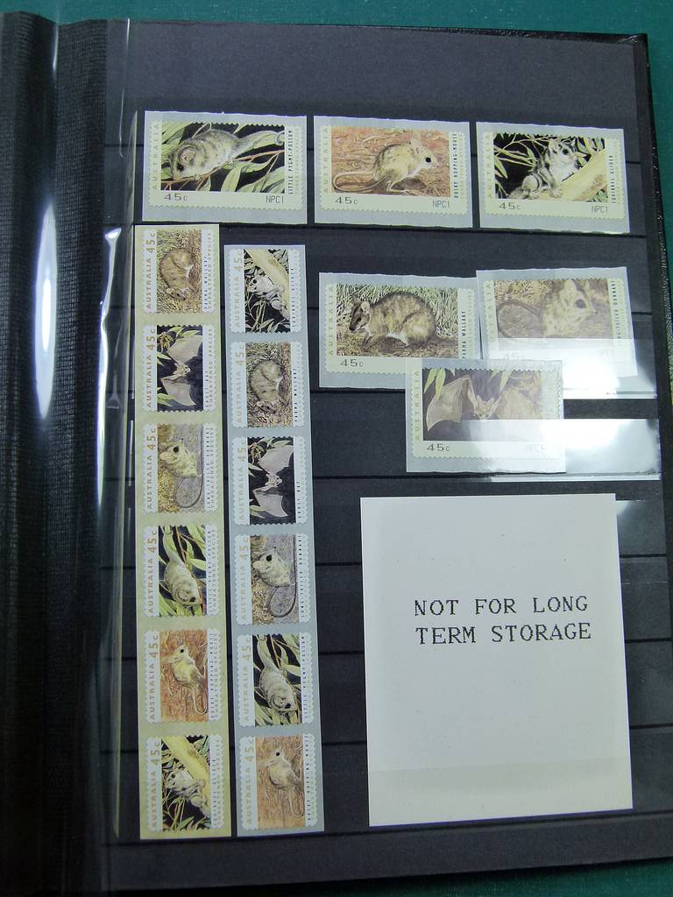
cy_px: 448
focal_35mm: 35
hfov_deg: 40.7
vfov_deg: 52.6
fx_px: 907
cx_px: 336
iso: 160
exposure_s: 1/125
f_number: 3.6
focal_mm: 6.3
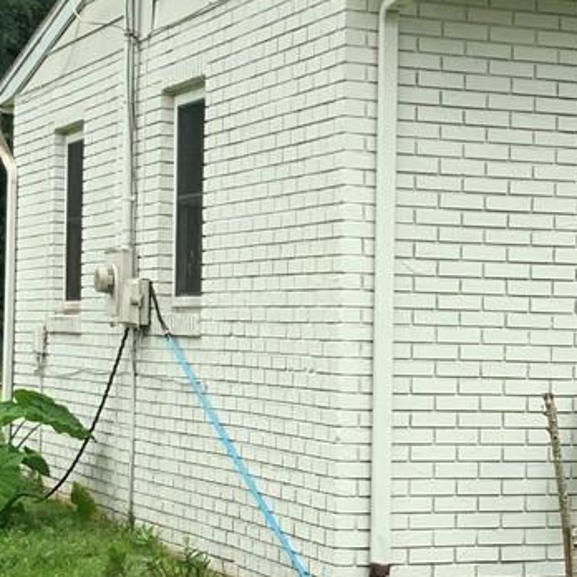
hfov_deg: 14.5
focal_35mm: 118
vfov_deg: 14.8
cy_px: 370
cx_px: 599
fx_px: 2225
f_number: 1.8
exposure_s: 1/804
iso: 16
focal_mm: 3
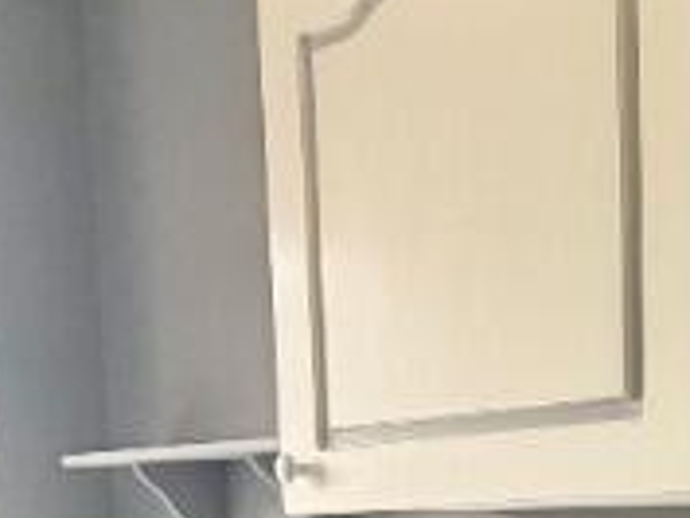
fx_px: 1616
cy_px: 763
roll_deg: +1.0
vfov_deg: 16.7
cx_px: 569
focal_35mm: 81
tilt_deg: -7.9
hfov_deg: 23.7
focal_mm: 2.22
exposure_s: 1/100
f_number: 2.2
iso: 200
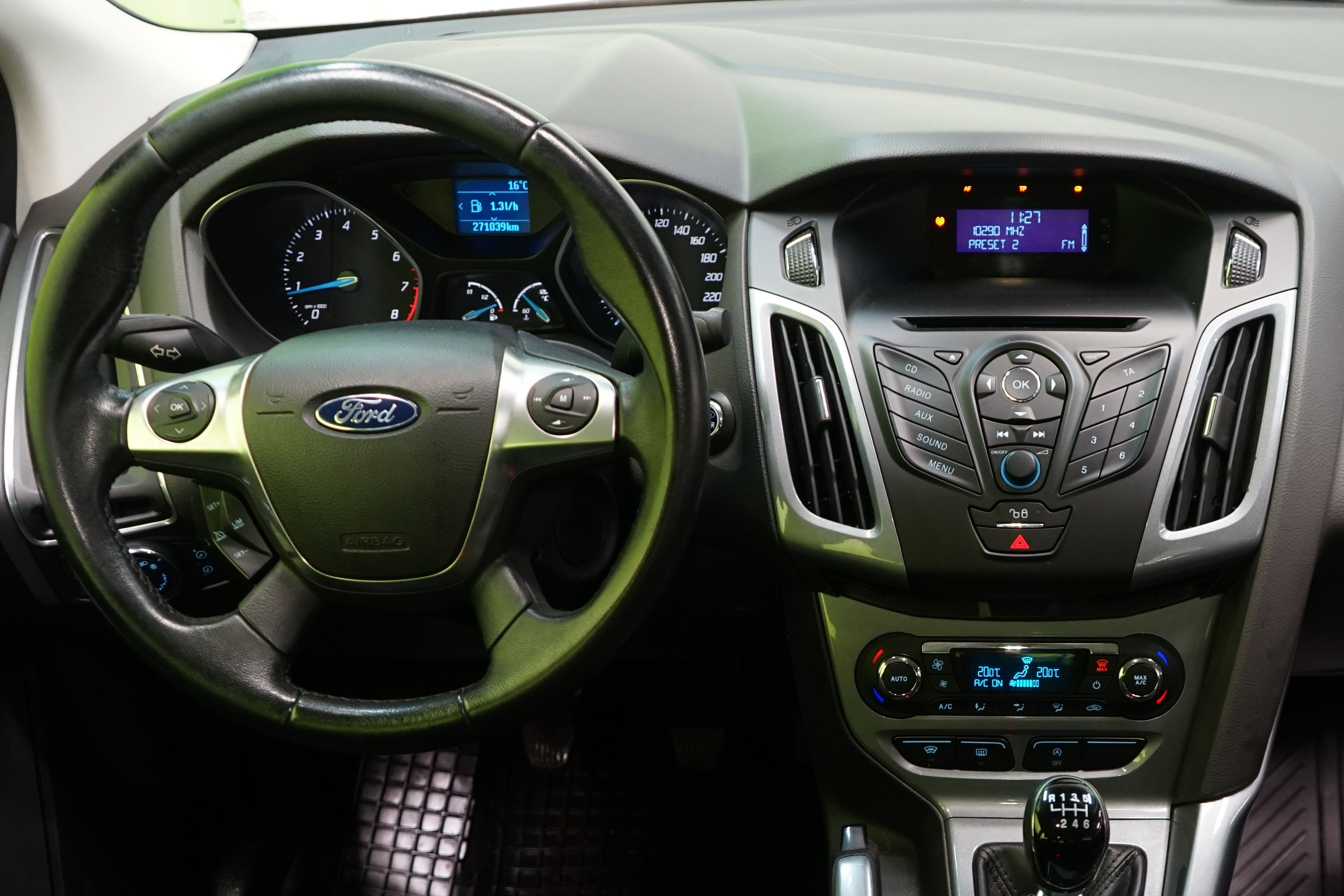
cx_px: 973
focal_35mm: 46
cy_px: 714
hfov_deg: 41.7
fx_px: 1717
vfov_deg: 28.6
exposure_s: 1/30
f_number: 3.5
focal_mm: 28
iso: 800
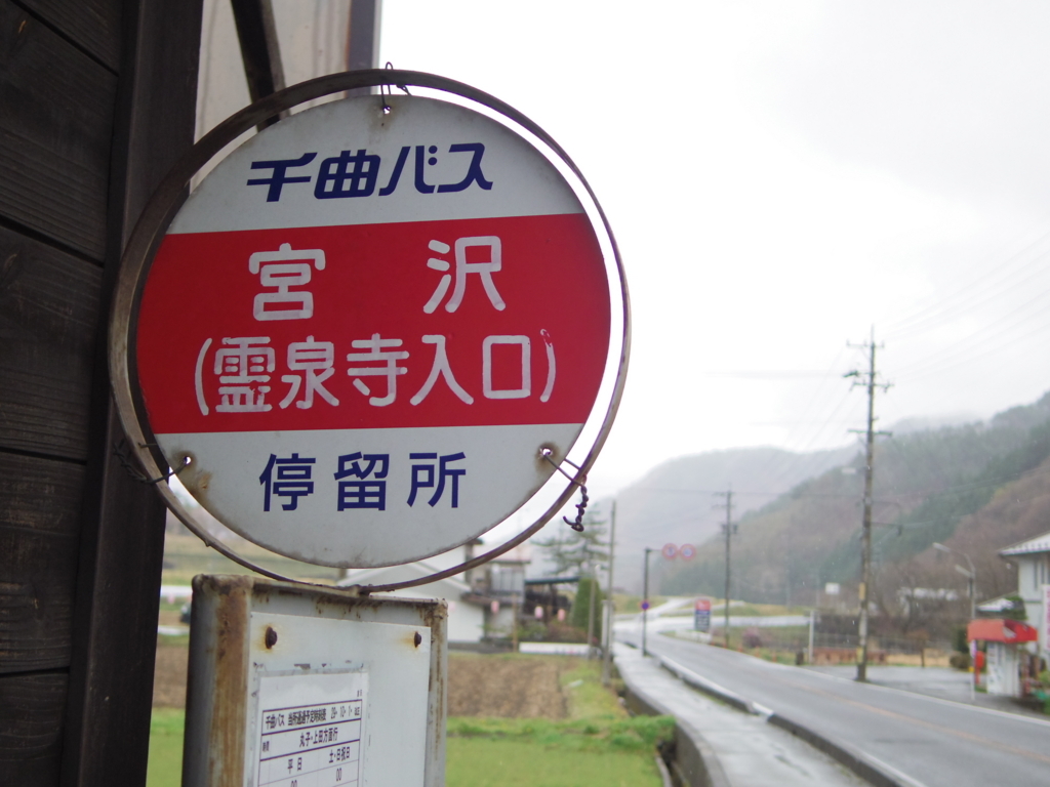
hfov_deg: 40.4
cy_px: 394
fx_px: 1426
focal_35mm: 47
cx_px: 525
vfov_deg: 30.9
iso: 250
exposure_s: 1/1250
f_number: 1.9
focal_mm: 8.5
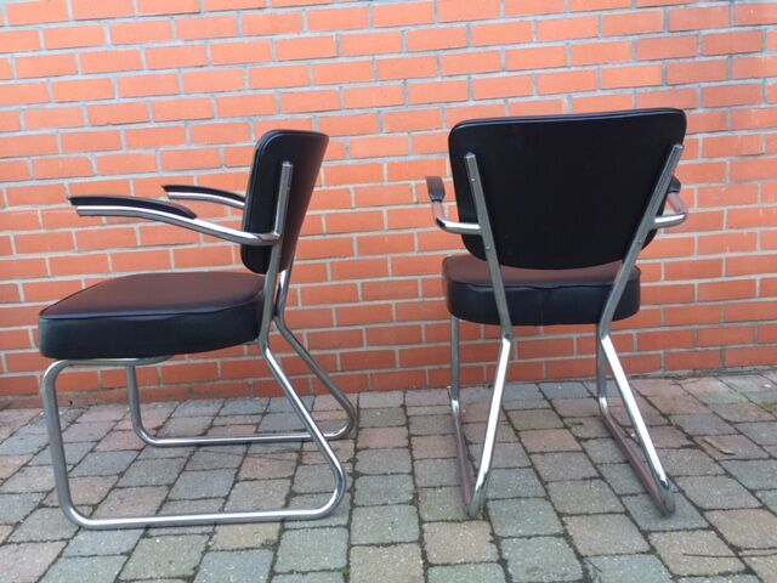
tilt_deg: -11.6
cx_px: 388
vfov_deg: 48.2
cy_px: 292
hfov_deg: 61.7
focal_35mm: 29
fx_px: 651
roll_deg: +3.8
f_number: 2.2
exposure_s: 1/33
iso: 32
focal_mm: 4.15
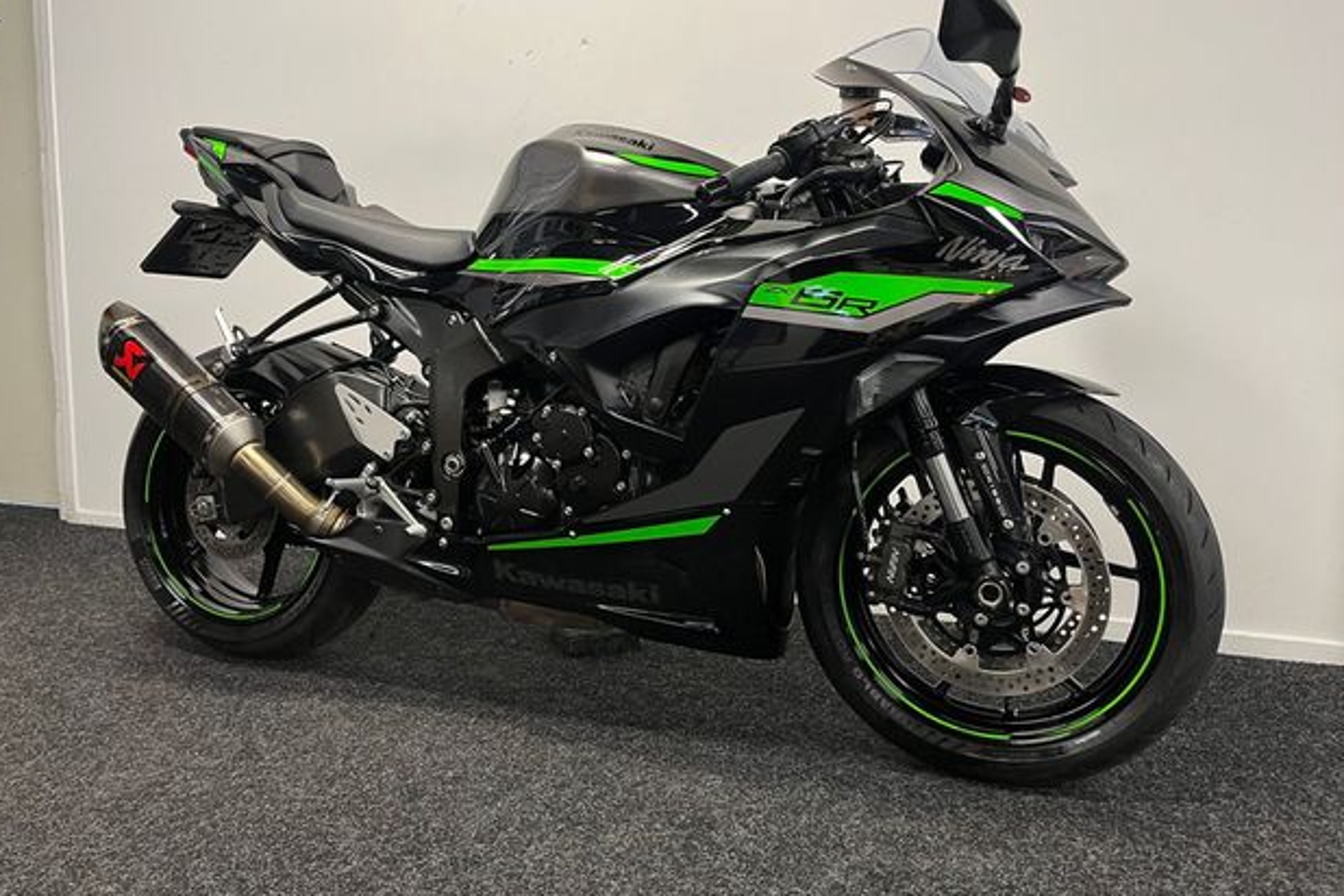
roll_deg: +0.5
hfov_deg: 65.5
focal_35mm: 28
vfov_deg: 46.3
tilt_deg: -6.0
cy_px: 381
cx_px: 665
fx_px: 1045
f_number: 1.6
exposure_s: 1/50
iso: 100
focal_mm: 5.1
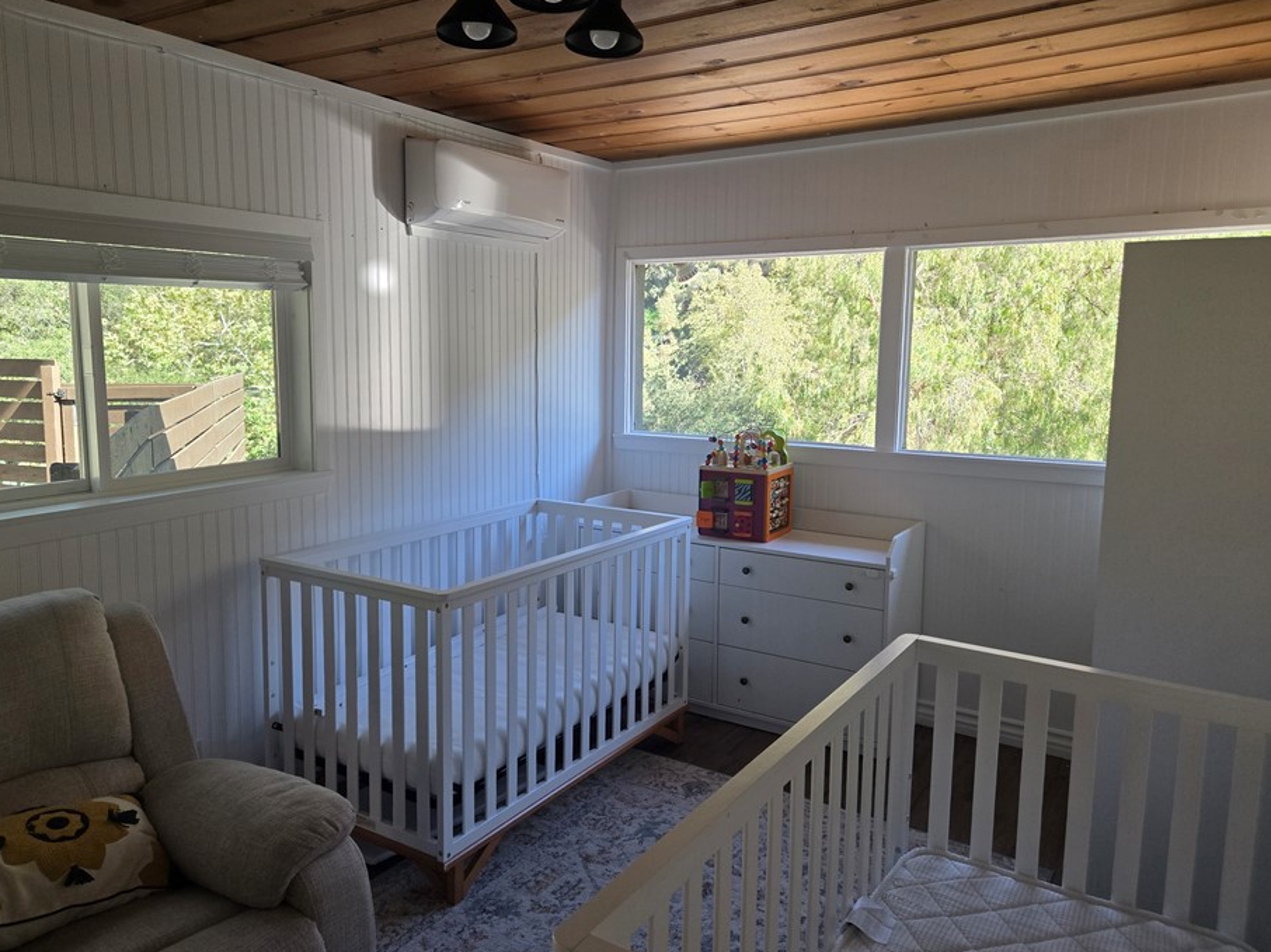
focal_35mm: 26
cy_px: 464
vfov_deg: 53.0
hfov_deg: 67.2
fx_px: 954
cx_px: 589
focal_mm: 5.4
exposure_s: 1/508
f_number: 1.8
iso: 160
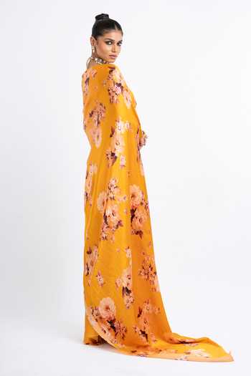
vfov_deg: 23.9
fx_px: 889
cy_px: 188
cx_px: 126
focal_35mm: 85
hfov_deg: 16.1
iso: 200
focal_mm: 85
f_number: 11
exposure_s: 1/160
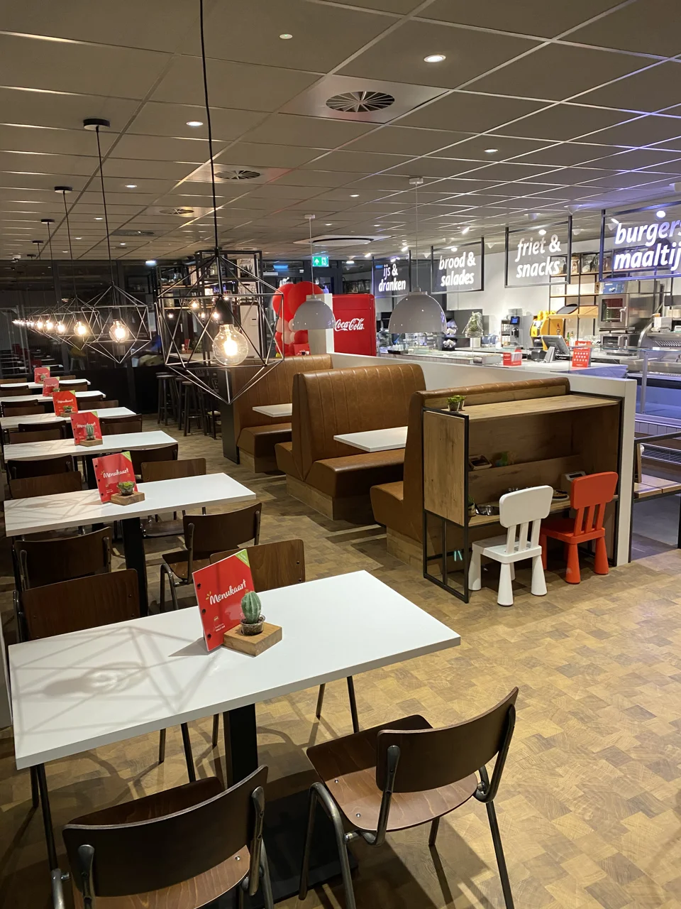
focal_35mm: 26
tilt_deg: -11.4
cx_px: 340
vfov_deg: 67.3
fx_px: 682
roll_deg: +1.3
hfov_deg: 53.1
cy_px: 454
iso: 200
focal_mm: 4.25
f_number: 1.8
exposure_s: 1/50
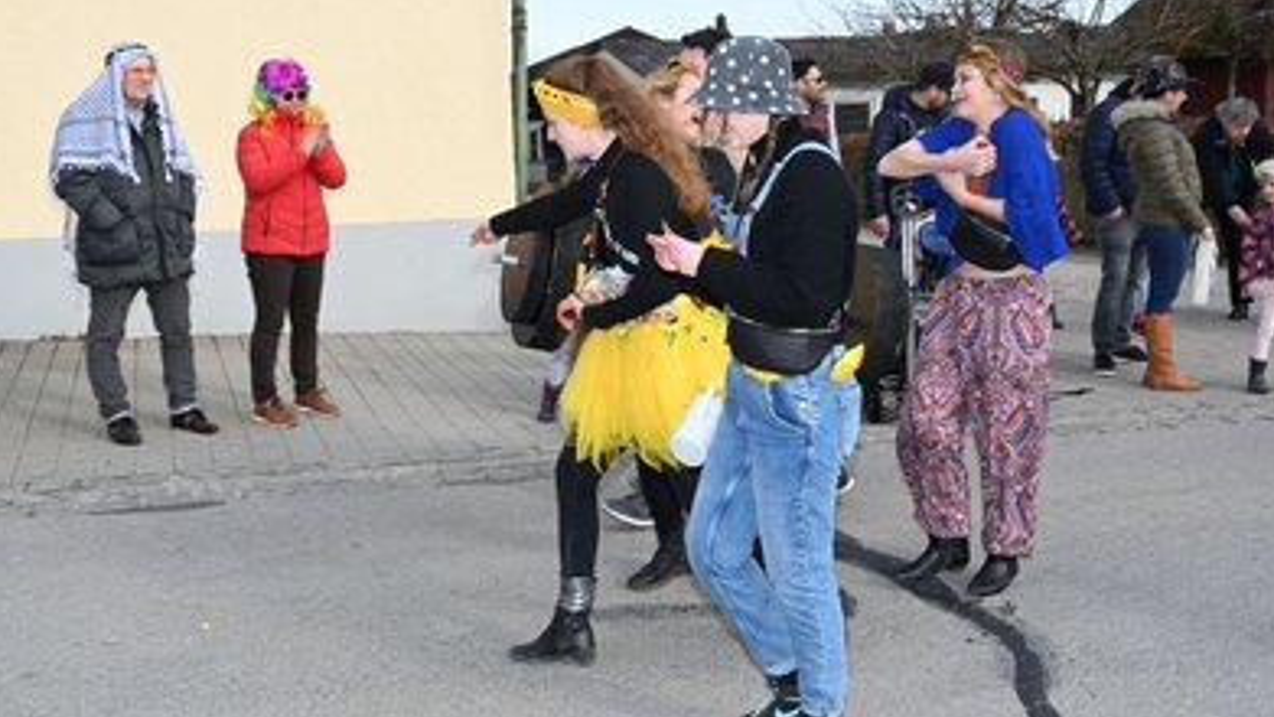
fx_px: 1554
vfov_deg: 26.0
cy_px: 368
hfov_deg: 44.6
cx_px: 632
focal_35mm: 46
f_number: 20
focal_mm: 43
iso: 1000
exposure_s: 1/200
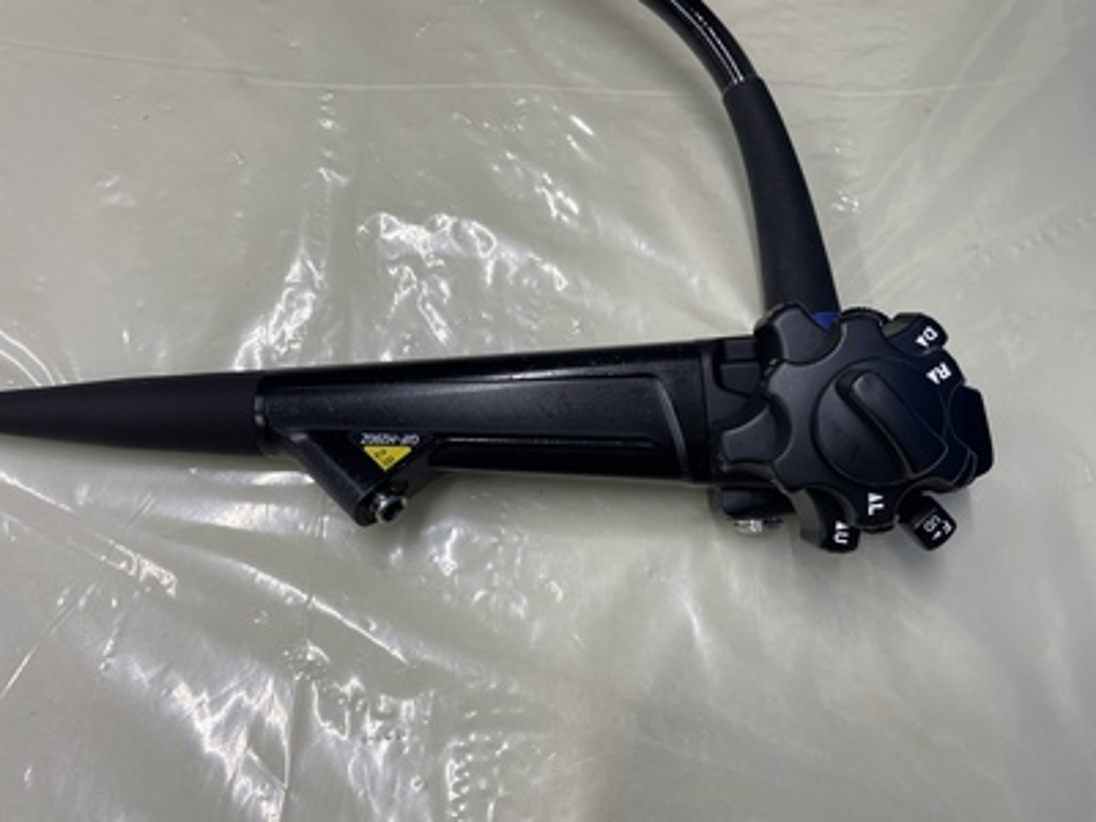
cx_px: 548
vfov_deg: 53.1
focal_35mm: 26
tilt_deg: -68.7
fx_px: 823
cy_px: 411
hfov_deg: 67.3
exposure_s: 1/100
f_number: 1.6
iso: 50
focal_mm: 4.2
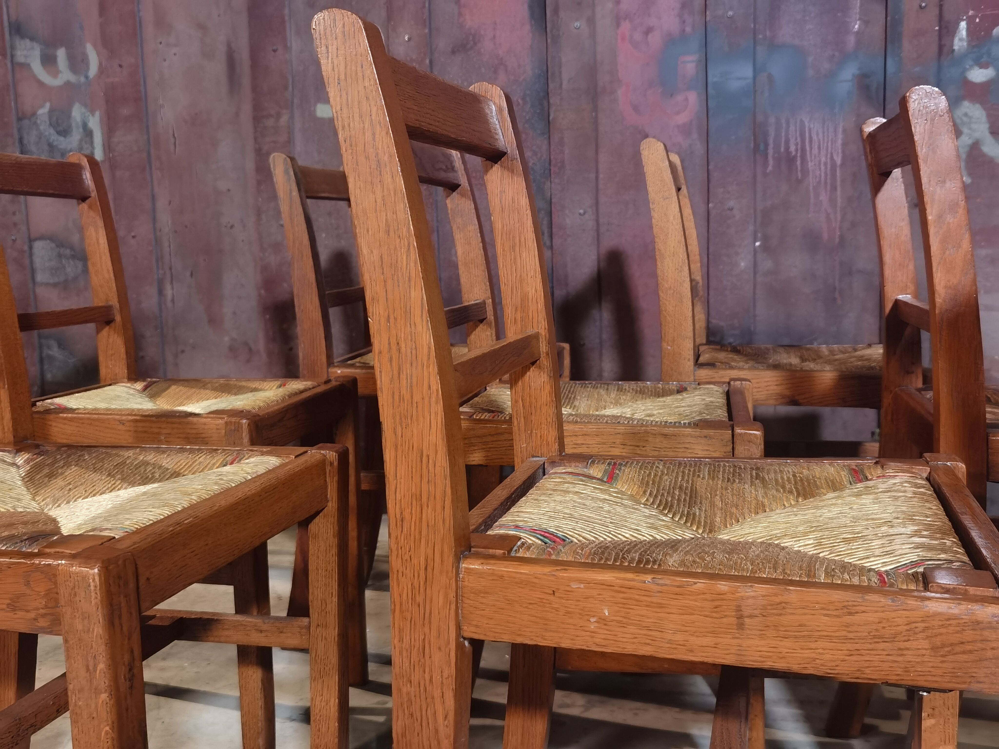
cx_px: 500
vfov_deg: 38.7
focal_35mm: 37
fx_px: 1068
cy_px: 374
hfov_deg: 50.1
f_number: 1.9
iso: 320
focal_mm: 6.71
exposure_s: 1/33.3
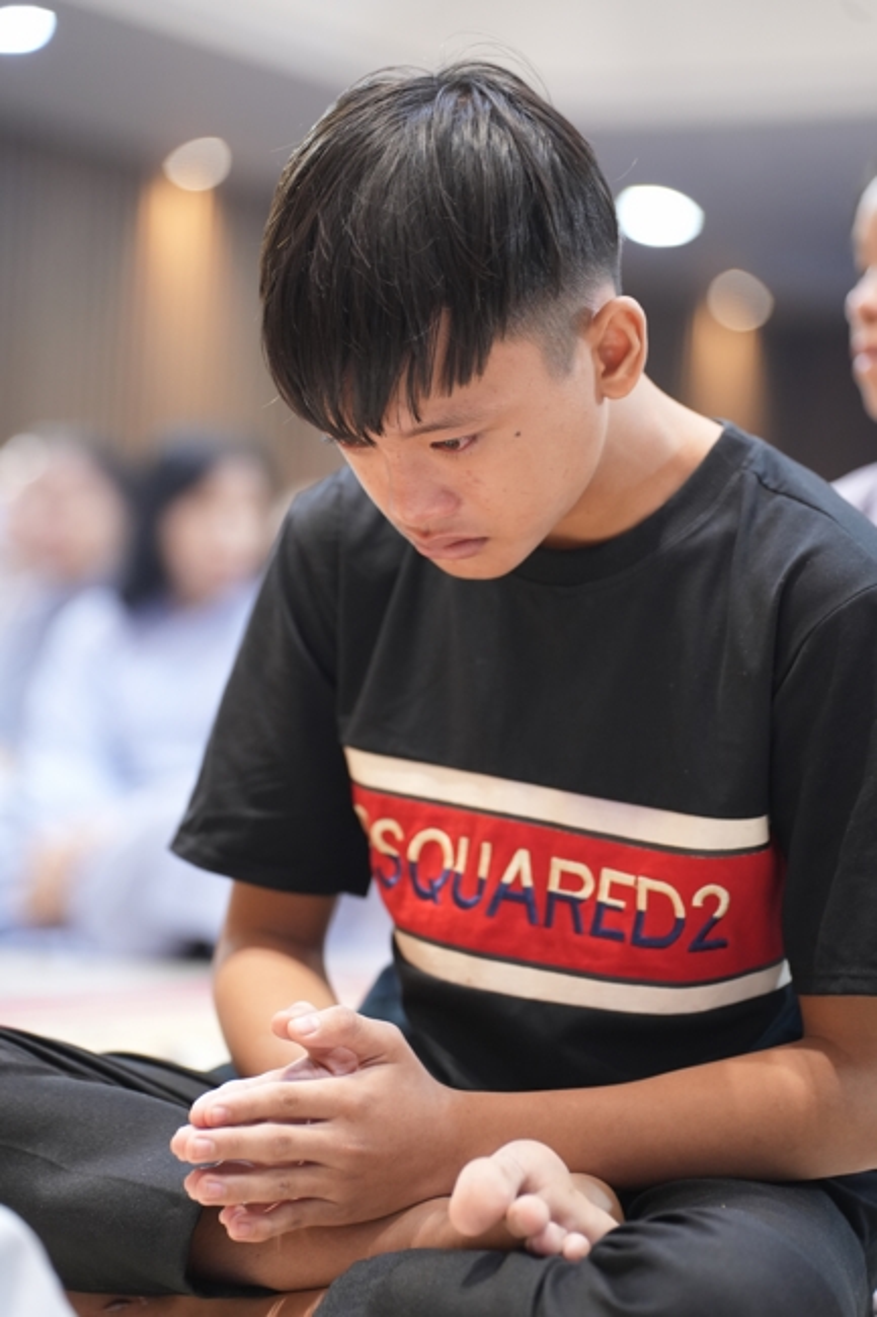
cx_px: 438
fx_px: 3875
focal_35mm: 106
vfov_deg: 19.3
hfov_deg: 12.9
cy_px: 658
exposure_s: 1/80
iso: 2000
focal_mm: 106
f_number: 2.8
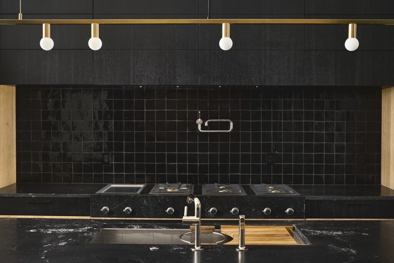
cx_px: 197
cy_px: 132
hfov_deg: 49.5
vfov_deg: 34.2
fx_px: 427
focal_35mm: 39
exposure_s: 1/15
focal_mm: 39
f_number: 9
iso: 400
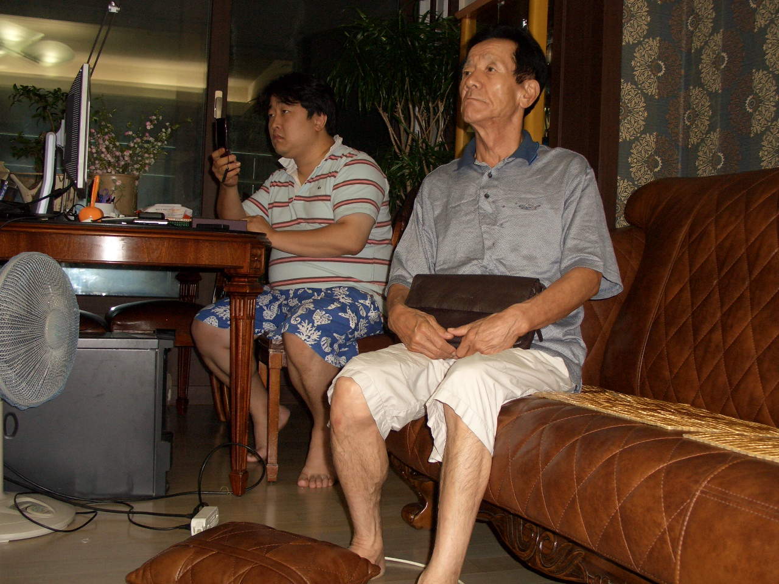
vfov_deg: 39.7
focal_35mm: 36
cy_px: 292
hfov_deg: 51.4
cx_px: 390
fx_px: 810
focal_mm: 7.8
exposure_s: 1/60
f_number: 2.9
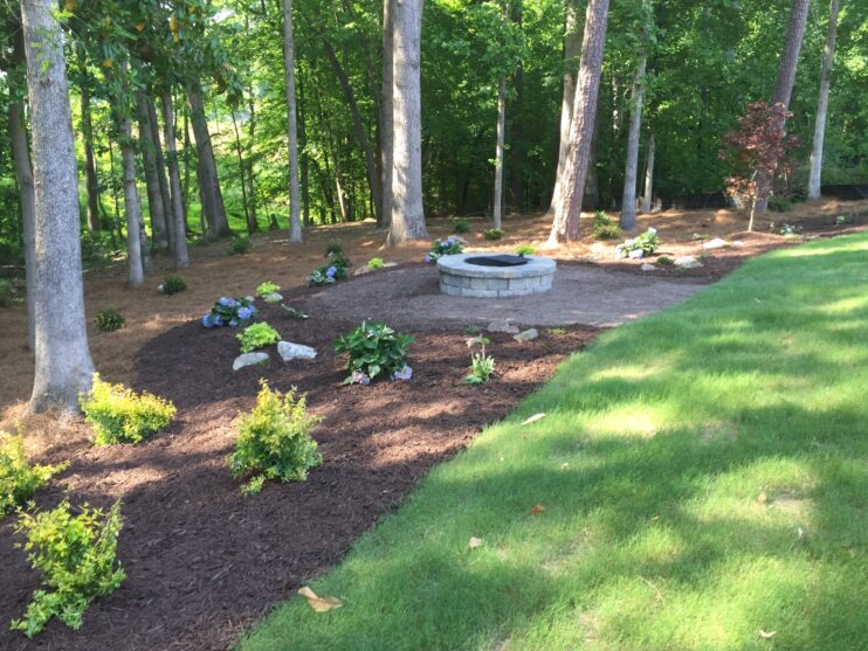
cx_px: 429
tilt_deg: -13.9
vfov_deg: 46.8
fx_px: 752
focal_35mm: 30
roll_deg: -0.8
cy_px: 327
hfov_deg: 59.9
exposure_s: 1/120
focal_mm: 4.15
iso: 50
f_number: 2.2
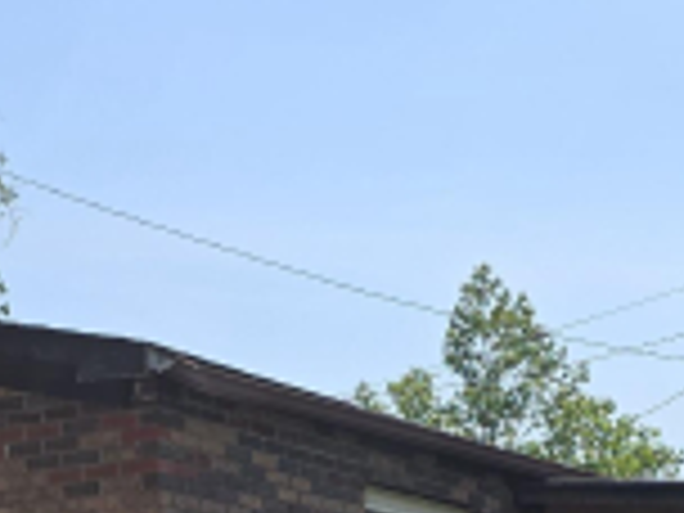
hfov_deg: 19.4
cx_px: 259
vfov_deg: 13.2
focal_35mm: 101
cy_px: 914
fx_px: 1996
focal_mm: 6.3
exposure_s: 1/892
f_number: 1.7
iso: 12
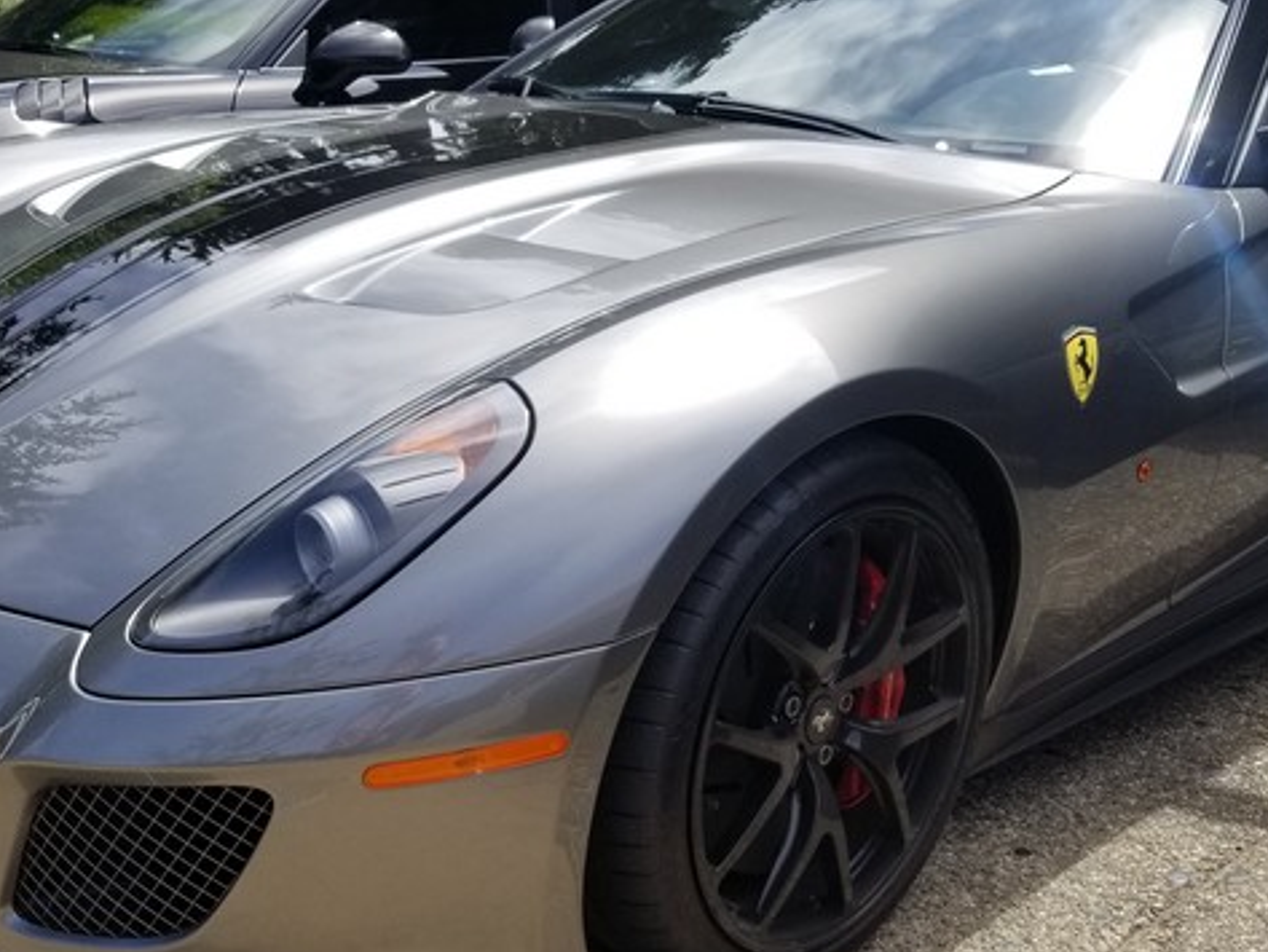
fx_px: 1612
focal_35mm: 44
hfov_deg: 42.9
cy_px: 542
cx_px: 614
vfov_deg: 32.8
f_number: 1.7
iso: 50
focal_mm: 4.25
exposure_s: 1/1544
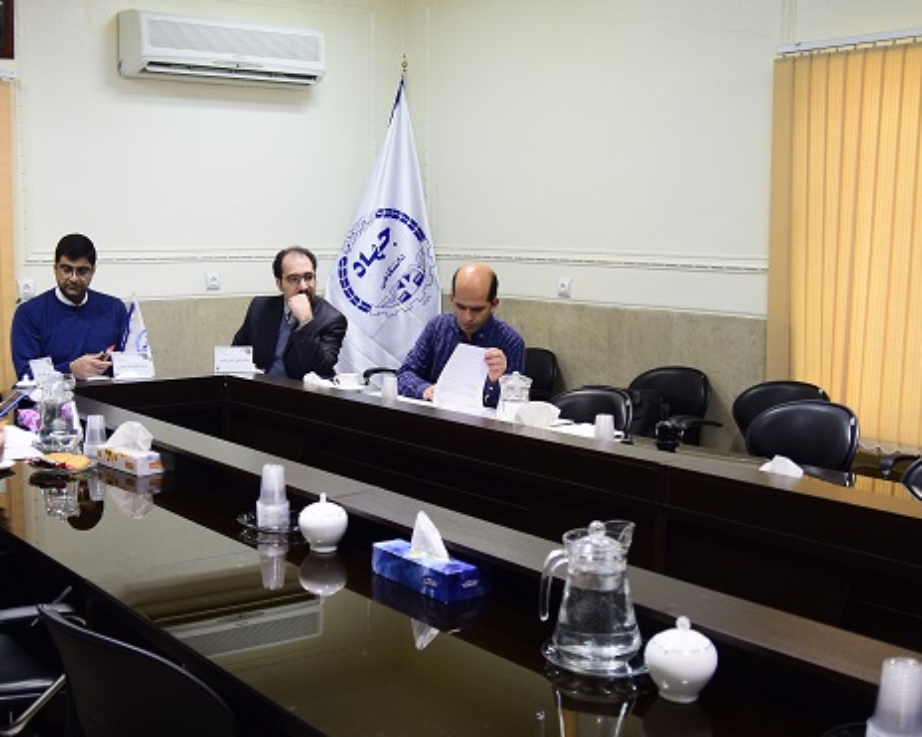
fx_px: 1119
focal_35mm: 41
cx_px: 324
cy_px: 393
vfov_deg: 36.5
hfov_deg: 44.3
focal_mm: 18
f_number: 2.8
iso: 400
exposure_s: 1/50
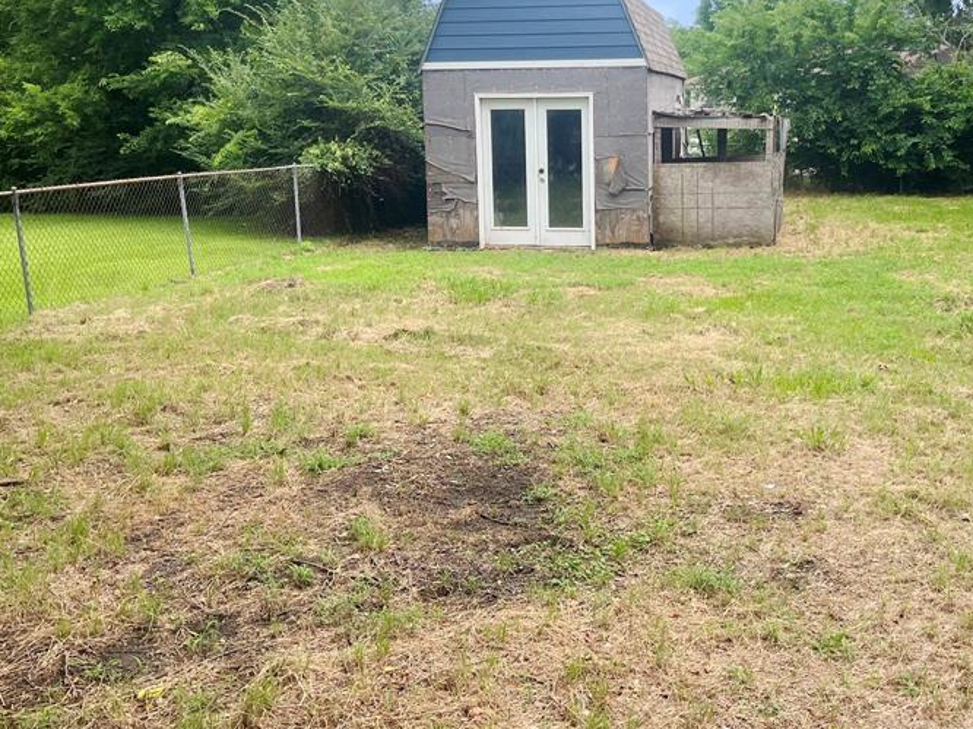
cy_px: 267
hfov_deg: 46.4
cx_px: 608
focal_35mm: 40
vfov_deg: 35.7
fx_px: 1124
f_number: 1.6
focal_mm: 5.1
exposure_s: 1/833
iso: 50
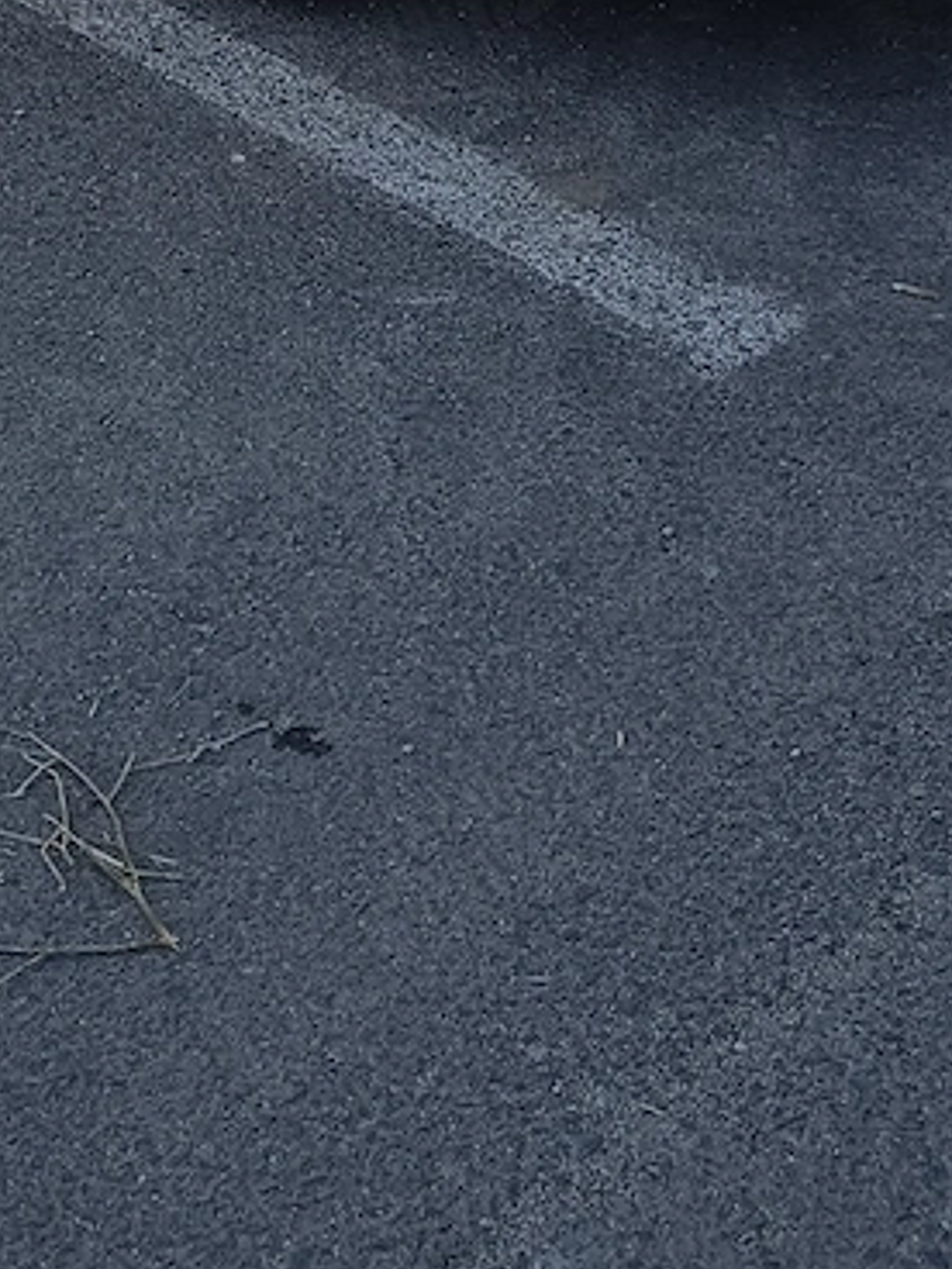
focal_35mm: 87
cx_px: 79
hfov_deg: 16.7
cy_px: -697
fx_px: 3190
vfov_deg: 19.3
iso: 53
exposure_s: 1/657
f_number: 1.88
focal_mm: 5.59
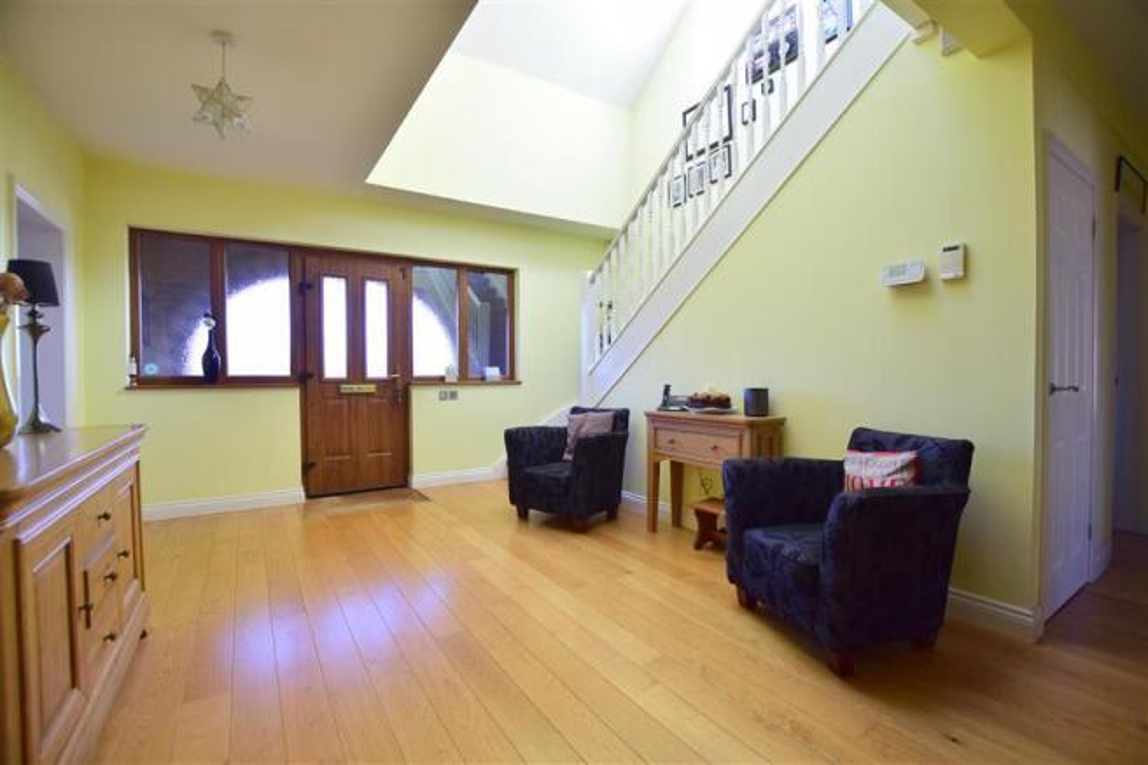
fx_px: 478
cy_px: 382
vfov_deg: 77.3
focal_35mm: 15
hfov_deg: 100.4
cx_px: 574
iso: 200
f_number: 4
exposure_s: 1/60
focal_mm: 10
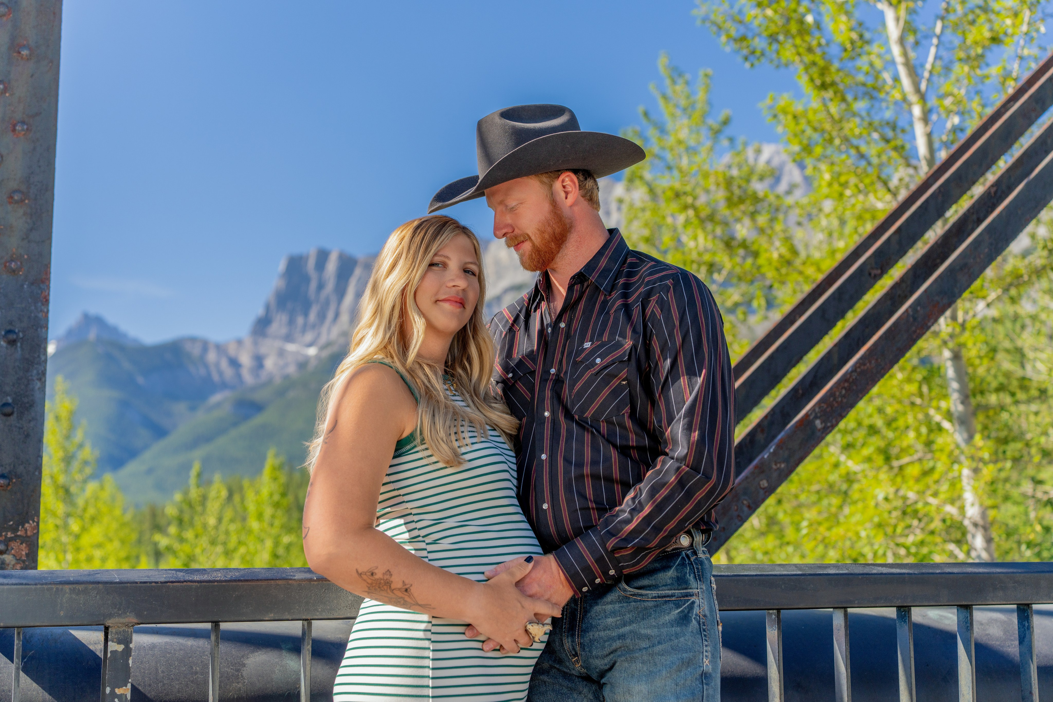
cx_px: 526
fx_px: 1258
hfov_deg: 45.4
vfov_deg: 31.2
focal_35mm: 43
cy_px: 351
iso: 125
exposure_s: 1/320
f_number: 3.2
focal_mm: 43
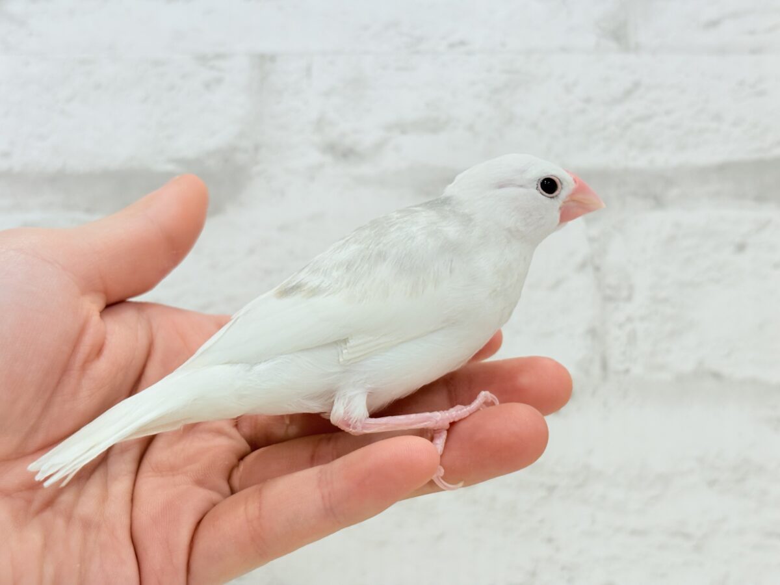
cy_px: 292
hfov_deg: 36.8
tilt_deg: +1.7
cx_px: 390
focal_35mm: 52
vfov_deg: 28.0
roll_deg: +1.2
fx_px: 1172
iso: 64
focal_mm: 5.96
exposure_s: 1/100
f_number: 1.6
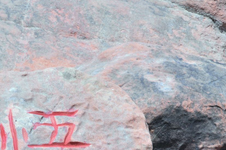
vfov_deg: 6.5
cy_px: 114
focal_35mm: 212
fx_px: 1329
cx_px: 51
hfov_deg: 9.7
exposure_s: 1/100
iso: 200
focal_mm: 90
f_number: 32
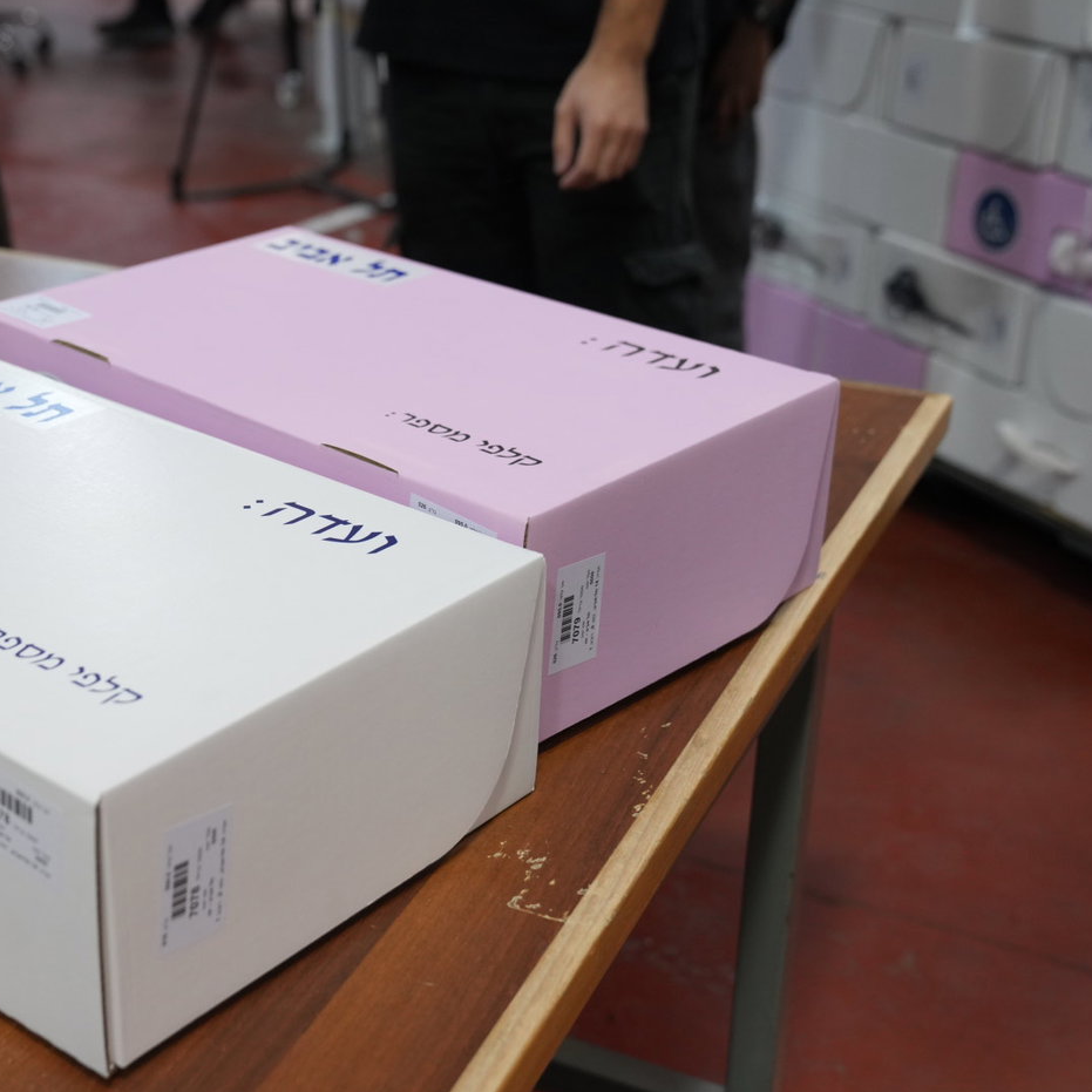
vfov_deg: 31.1
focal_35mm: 55
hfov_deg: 30.8
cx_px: 333
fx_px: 1963
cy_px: 545
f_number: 3.5
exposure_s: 1/160
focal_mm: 43
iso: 1600
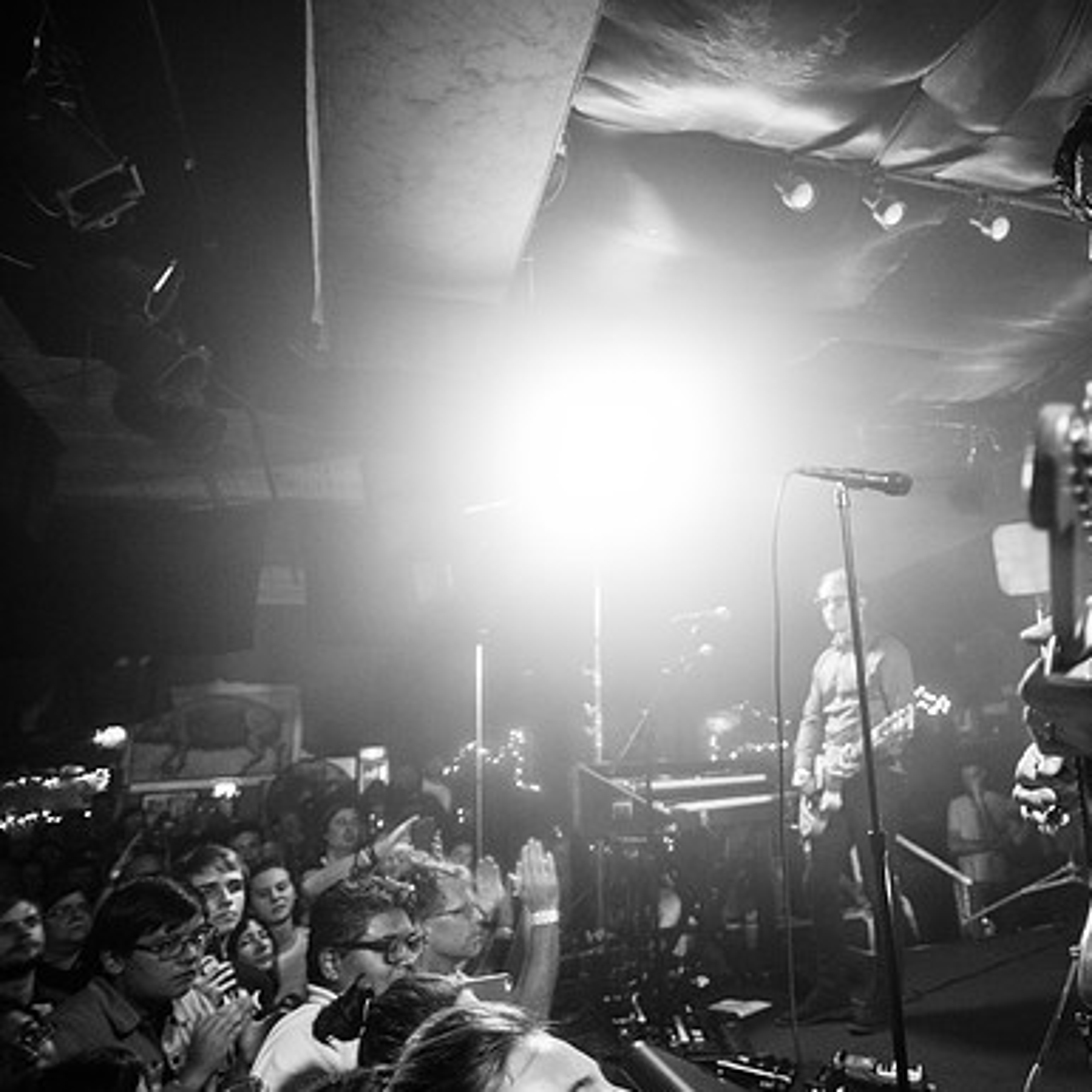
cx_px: 829
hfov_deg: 56.0
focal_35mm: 27
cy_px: 517
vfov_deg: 59.0
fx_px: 964
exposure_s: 1/125
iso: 2000
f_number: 2.8
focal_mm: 20
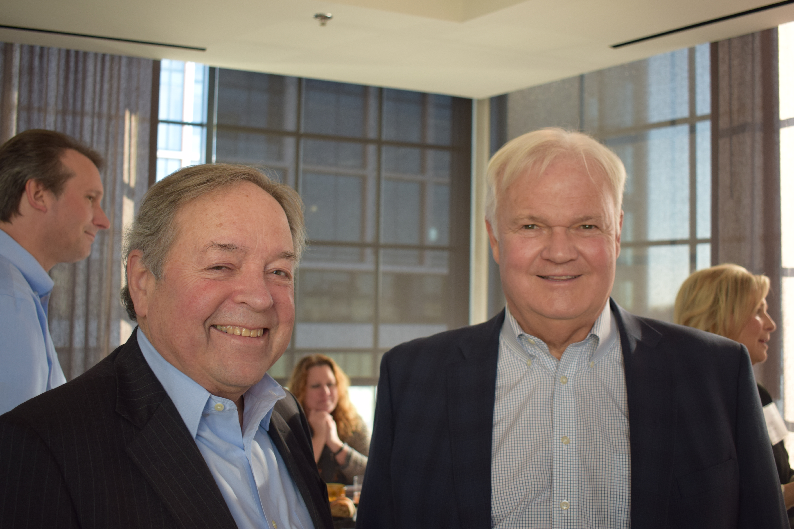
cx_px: 397
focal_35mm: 38
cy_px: 264
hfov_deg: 51.3
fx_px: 827
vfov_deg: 35.5
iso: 400
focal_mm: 25
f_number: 4.5
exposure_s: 1/80
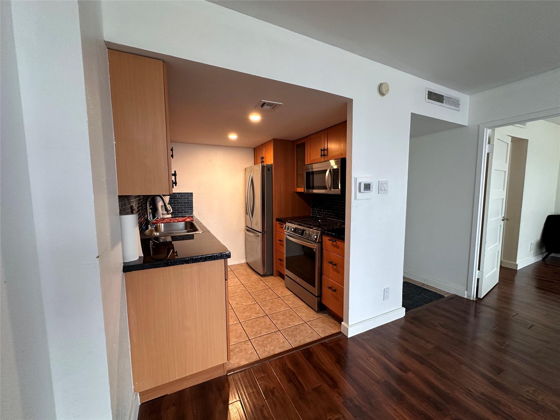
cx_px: 280
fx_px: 226
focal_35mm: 14
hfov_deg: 102.1
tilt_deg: -4.7
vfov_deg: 85.7
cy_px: 210
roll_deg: +0.1
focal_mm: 2.22
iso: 200
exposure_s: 1/60
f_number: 2.2
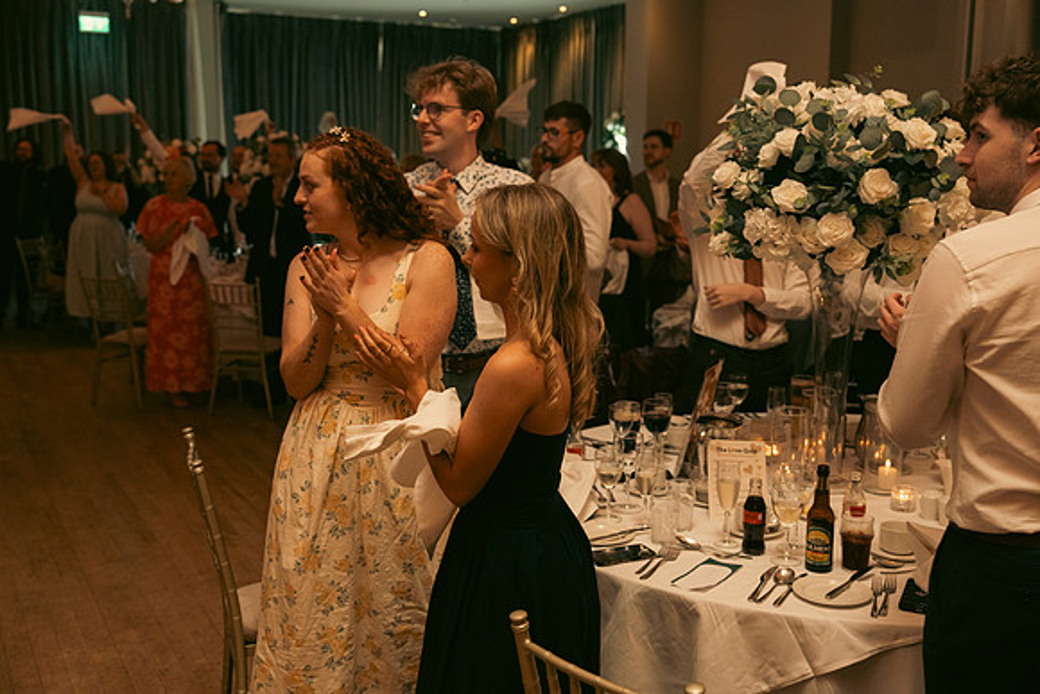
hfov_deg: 50.7
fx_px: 1098
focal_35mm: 38
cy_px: 347
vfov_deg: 35.1
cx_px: 520
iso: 2500
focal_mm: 38
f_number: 3.5
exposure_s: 1/160
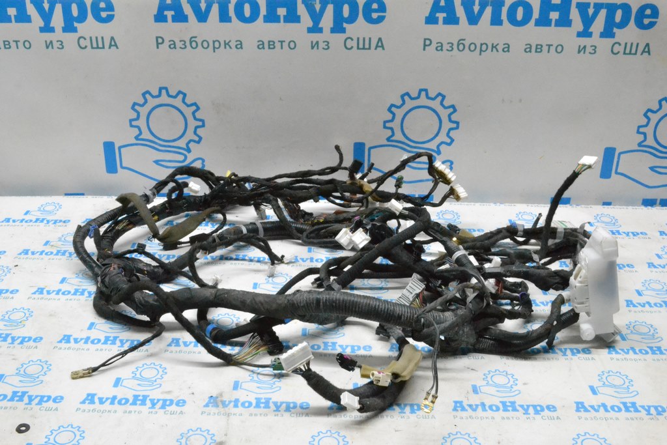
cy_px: 222
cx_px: 334
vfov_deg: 34.2
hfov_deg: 49.5
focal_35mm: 39
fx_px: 723
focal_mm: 26
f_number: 18
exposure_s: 1/50
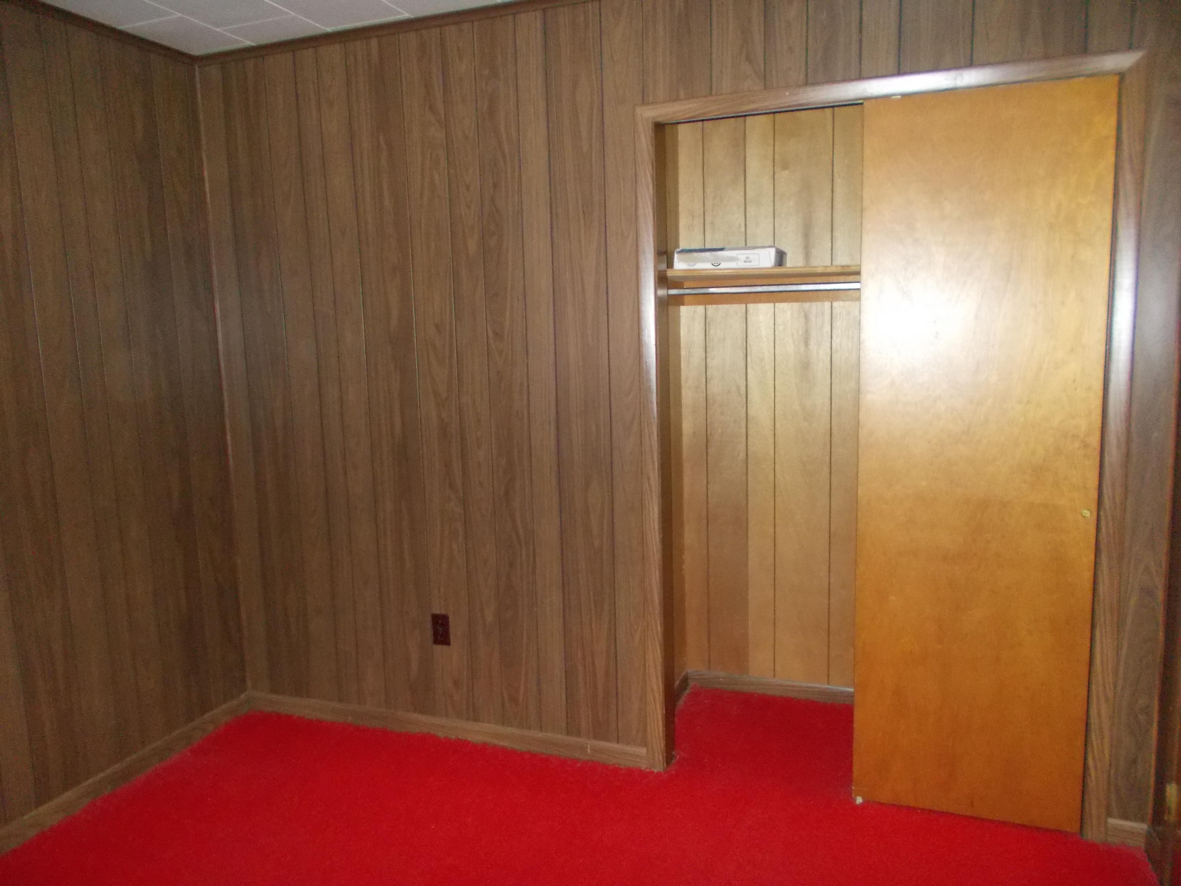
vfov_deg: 53.1
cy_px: 443
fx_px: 887
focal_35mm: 26
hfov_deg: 67.3
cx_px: 590
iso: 500
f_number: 3.2
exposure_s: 1/25
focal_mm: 4.6
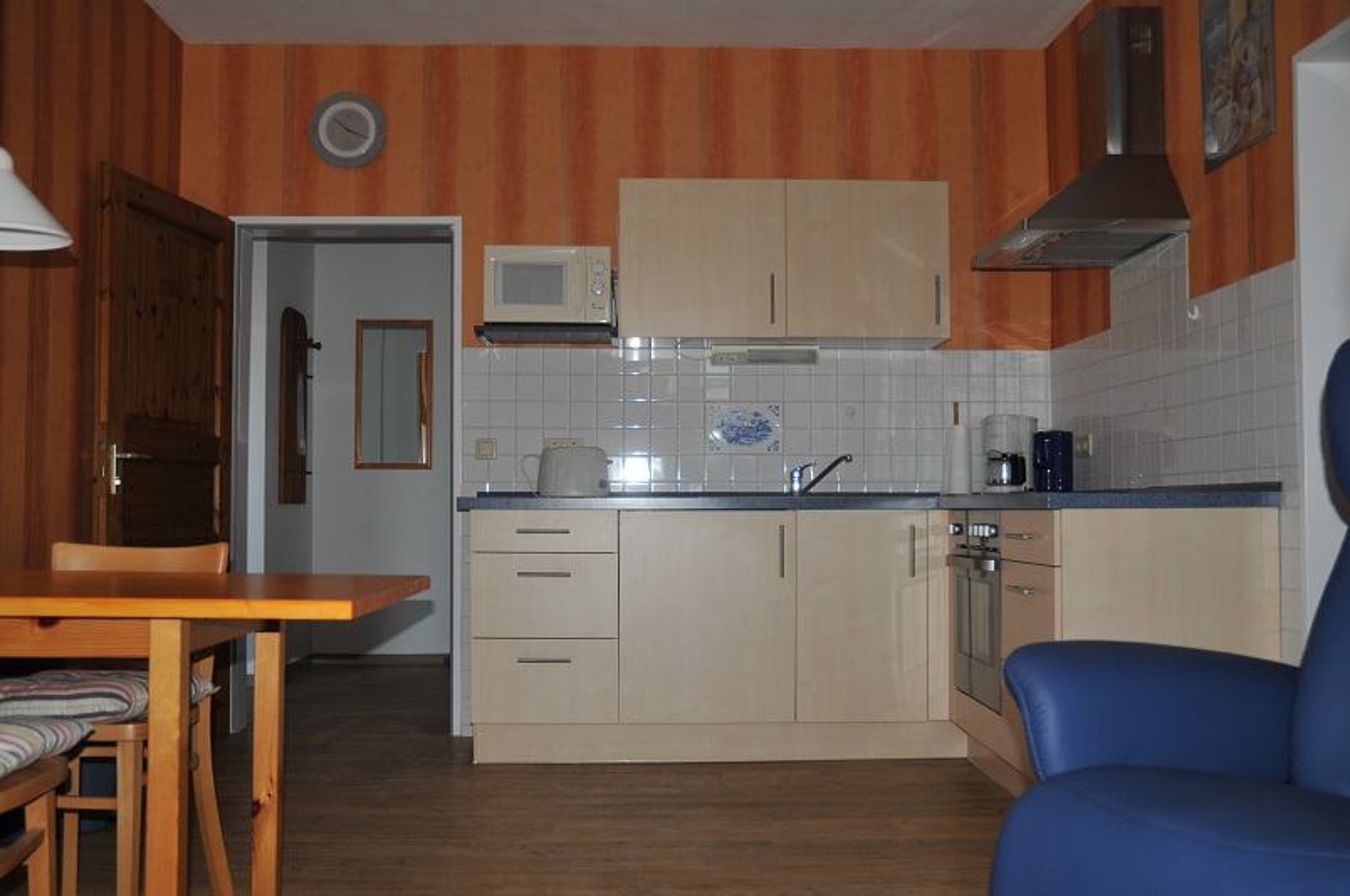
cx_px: 675
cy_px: 448
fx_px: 1348
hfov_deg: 53.2
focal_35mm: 36
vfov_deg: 36.8
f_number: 3.8
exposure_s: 1/250
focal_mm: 24
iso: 200
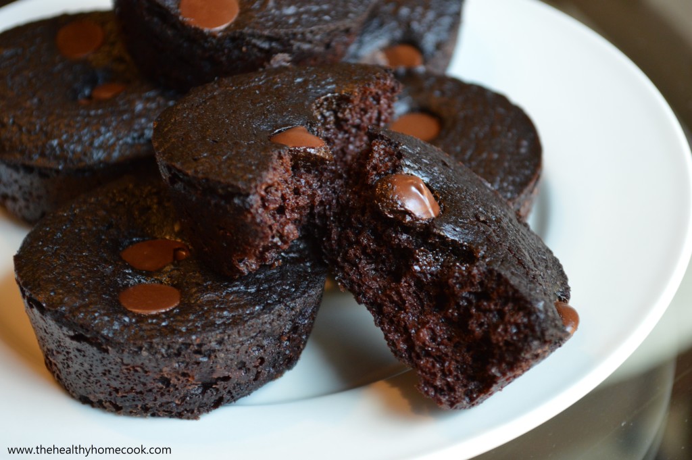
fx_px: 1440
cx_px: 346
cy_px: 230
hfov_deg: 27.0
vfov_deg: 18.2
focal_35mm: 75
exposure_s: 1/30
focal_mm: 50
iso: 800
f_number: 5.6
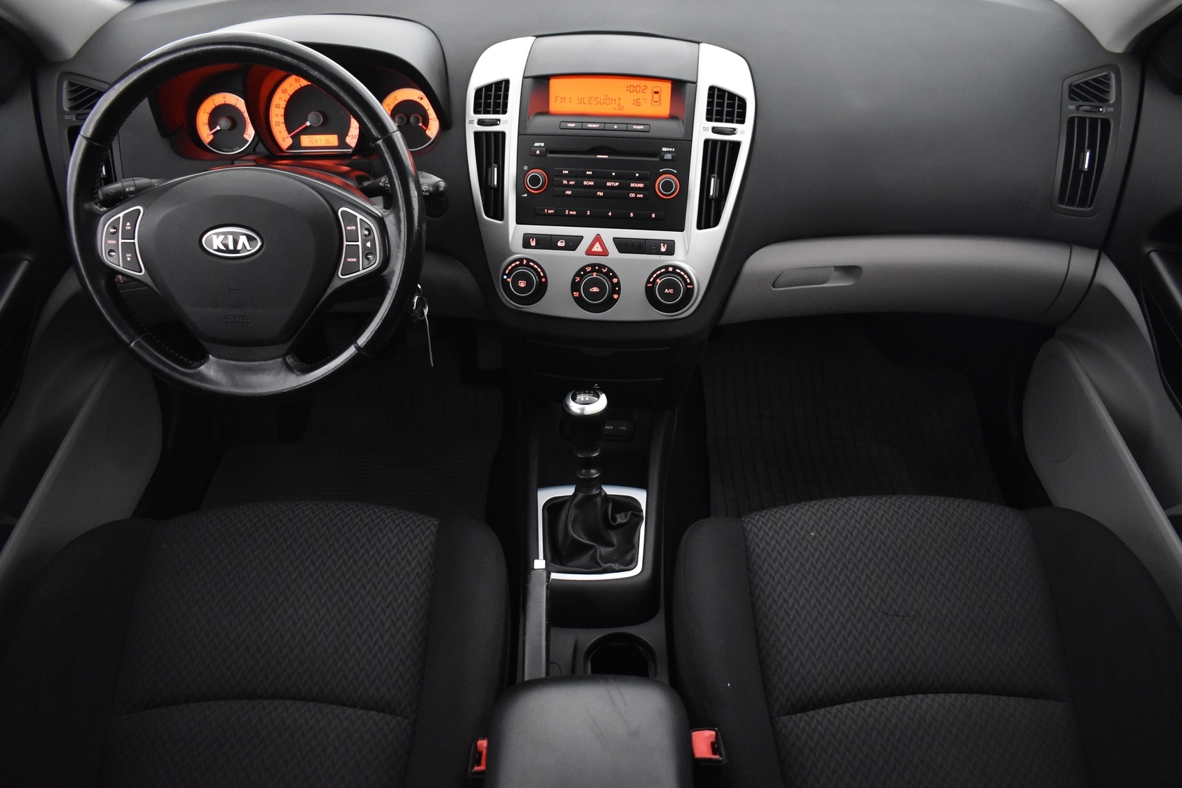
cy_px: 394
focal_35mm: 27
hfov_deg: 67.4
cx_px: 591
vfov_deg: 47.9
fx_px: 886
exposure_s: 1/30
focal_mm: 18
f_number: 3.5
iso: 2800
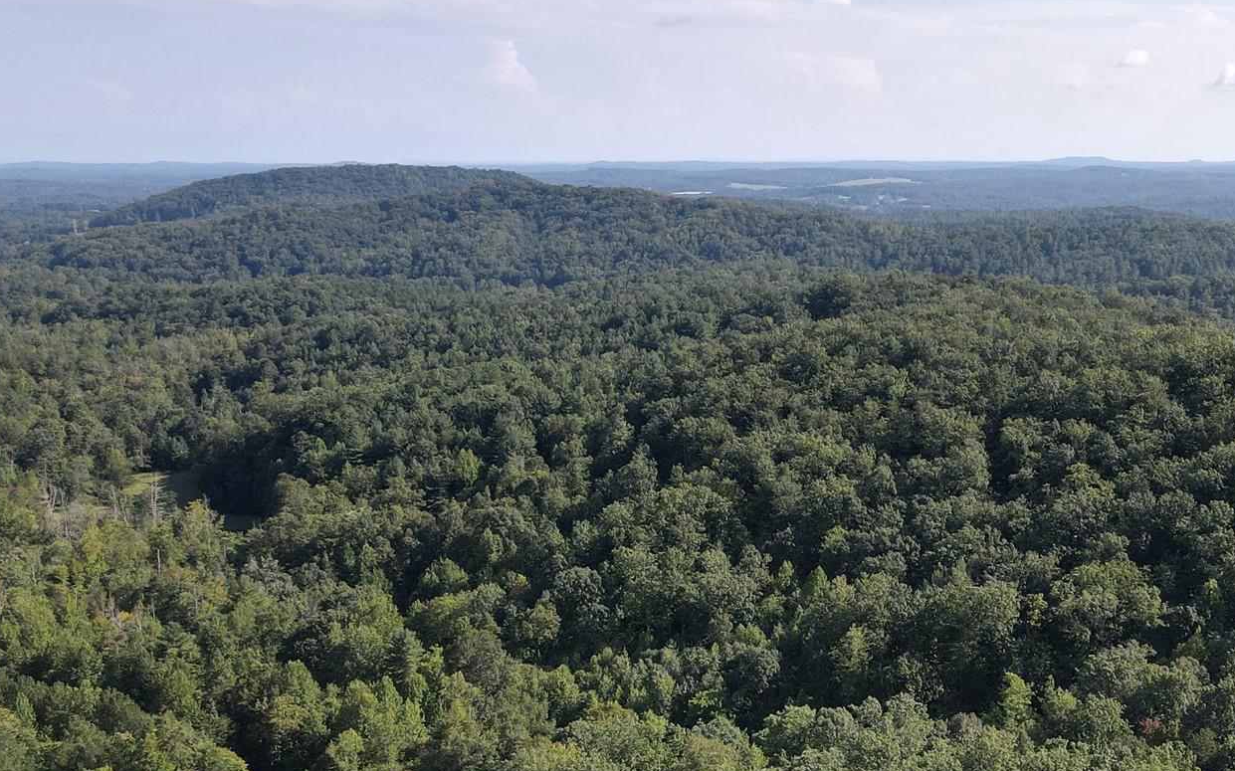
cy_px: 497
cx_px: 851
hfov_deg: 46.3
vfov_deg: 30.4
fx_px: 1413
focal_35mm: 42
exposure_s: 1/640
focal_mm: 4.5
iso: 100
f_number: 2.8
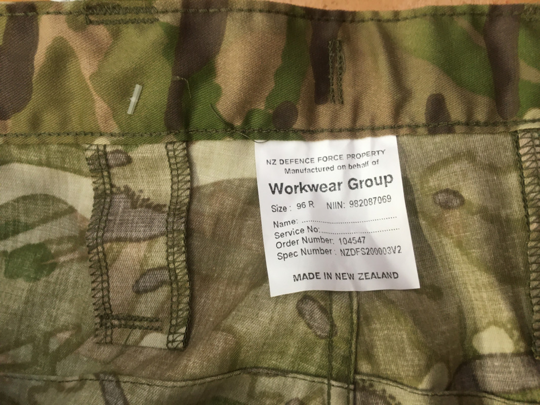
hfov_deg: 61.7
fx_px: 452
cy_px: 202
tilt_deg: -78.2
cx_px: 270
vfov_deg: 48.2
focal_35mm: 29
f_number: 2.2
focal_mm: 4.15
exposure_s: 1/33
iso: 125
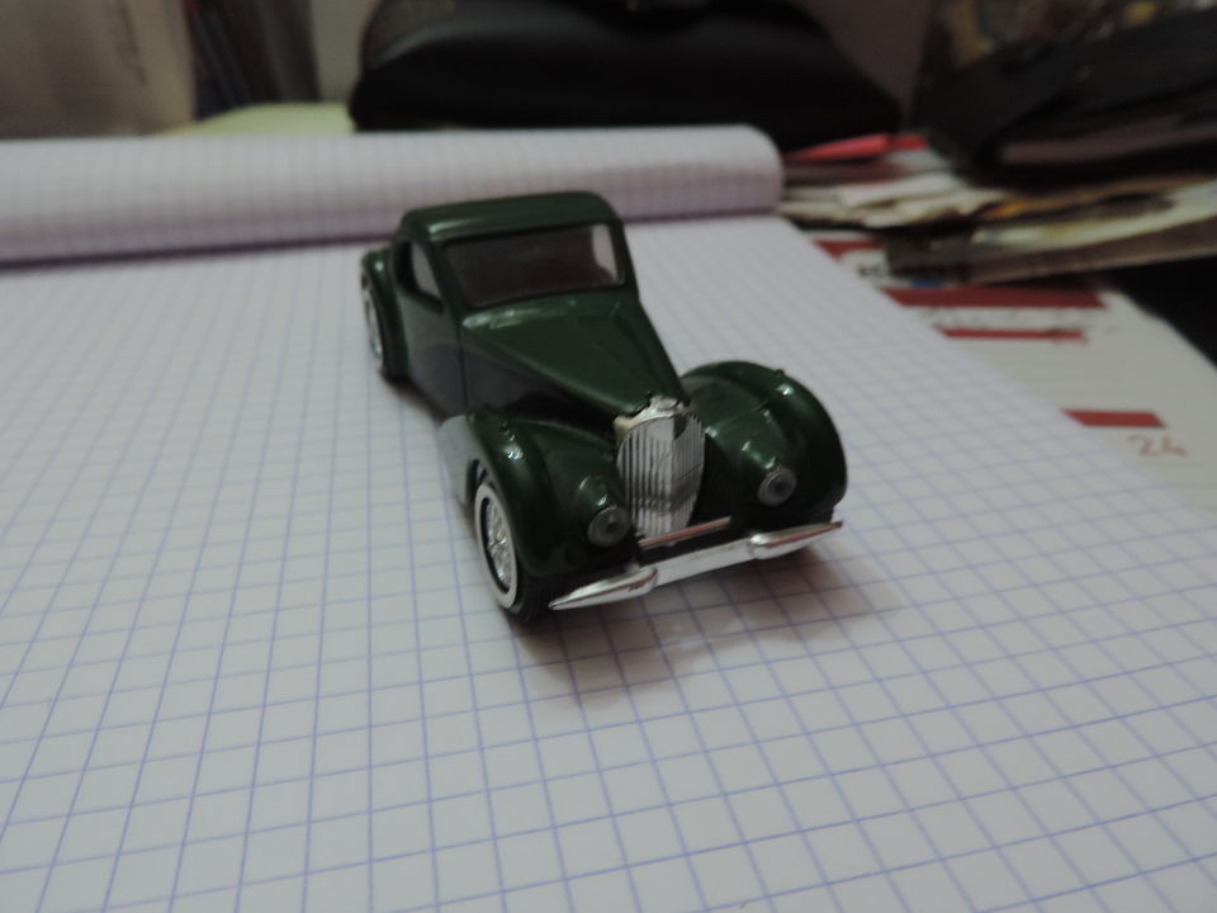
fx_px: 879
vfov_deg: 54.9
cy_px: 449
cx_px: 593
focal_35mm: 25
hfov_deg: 69.4
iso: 400
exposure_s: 1/25
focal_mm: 4.3
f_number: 3
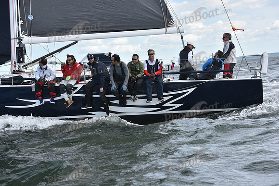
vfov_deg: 14.0
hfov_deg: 20.8
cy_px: 93
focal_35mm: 98
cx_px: 140
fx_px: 760
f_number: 5.6
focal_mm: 98
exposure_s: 1/1000
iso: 320
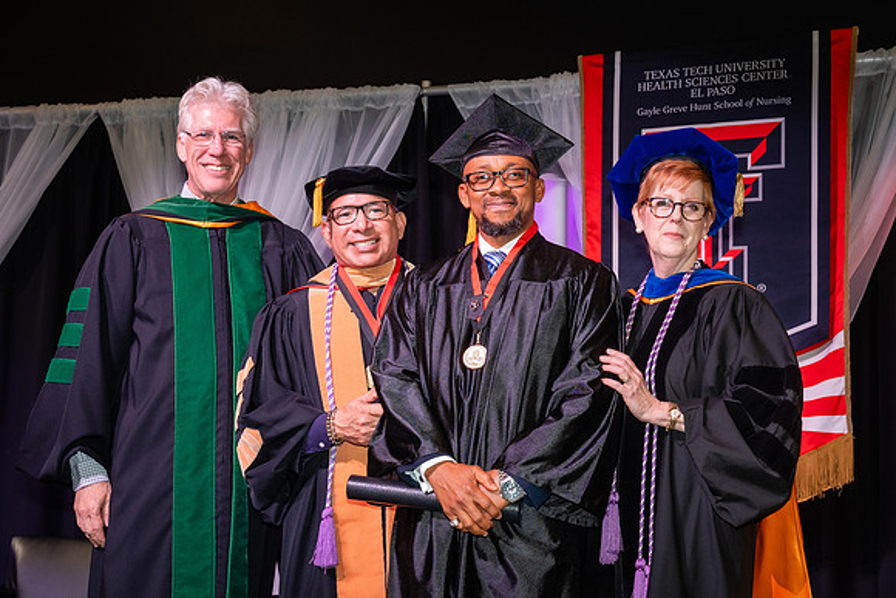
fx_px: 1647
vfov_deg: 20.5
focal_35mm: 66
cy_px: 357
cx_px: 446
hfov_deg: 30.4
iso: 1250
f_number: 5.6
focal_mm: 51
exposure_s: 1/160
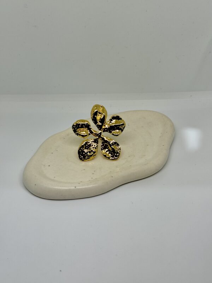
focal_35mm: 48
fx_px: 392
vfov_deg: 39.7
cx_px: 106
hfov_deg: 30.3
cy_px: 142
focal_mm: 6.76
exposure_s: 1/296
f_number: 1.78
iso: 64
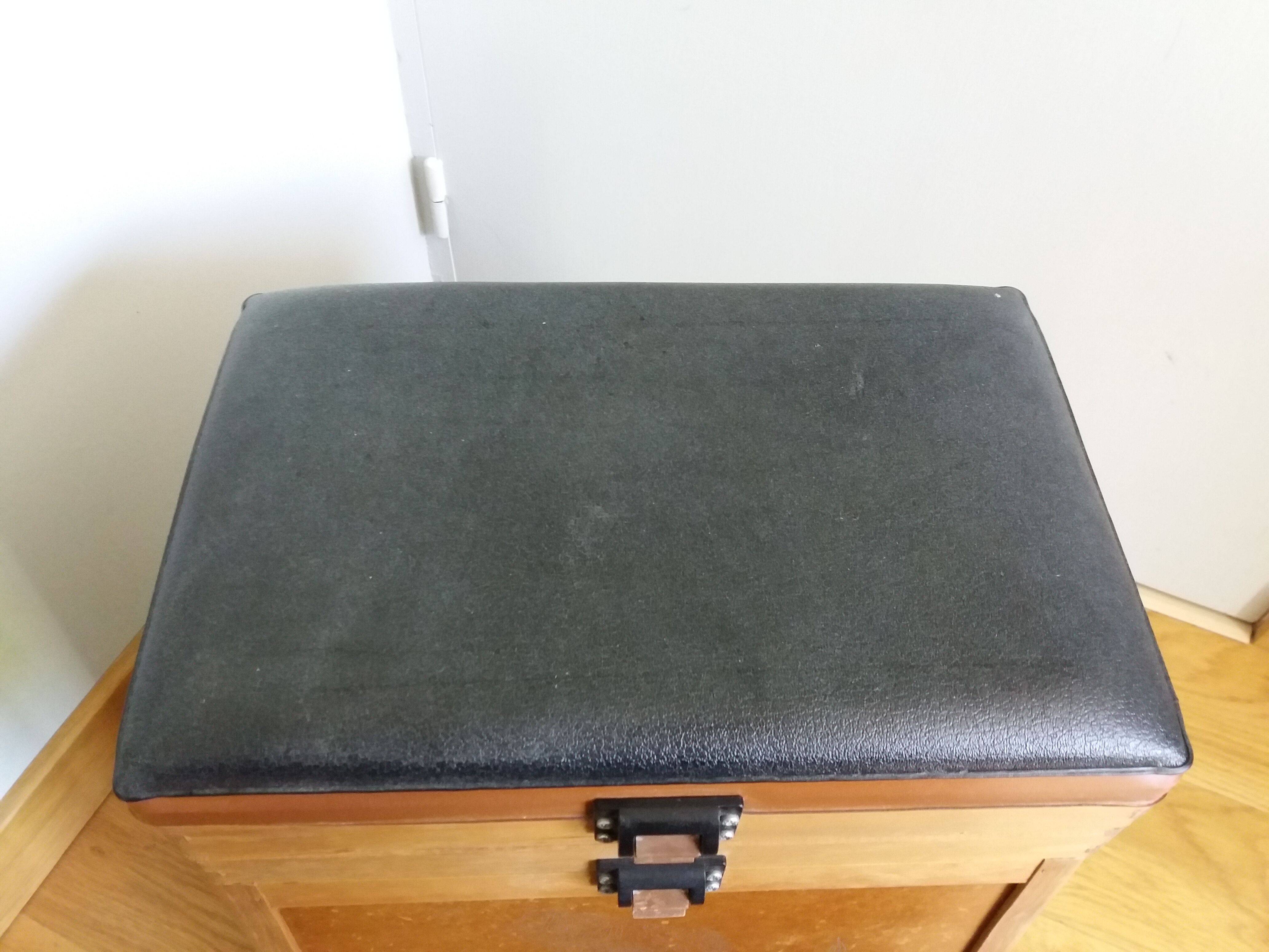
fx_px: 1026
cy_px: 476
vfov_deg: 49.7
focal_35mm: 28
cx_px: 634
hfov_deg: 63.4
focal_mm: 3.7
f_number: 1.9
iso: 320
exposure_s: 1/17
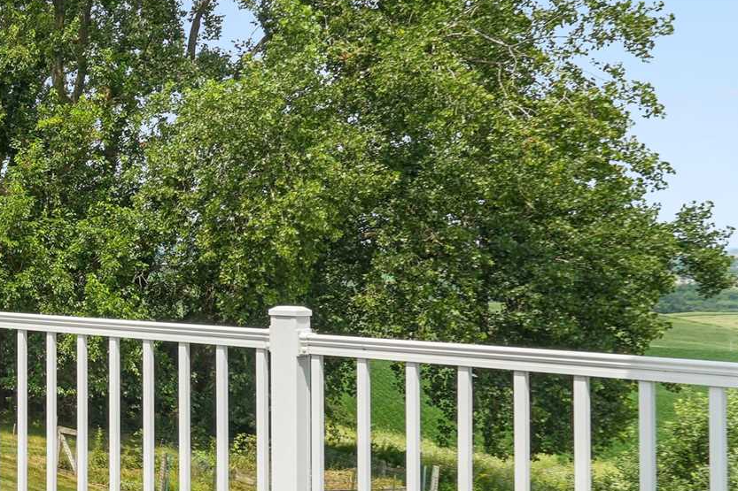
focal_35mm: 59
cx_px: -574
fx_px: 1209
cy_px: 227
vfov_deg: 23.0
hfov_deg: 21.9
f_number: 10
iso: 100
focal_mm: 16
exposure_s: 1/200
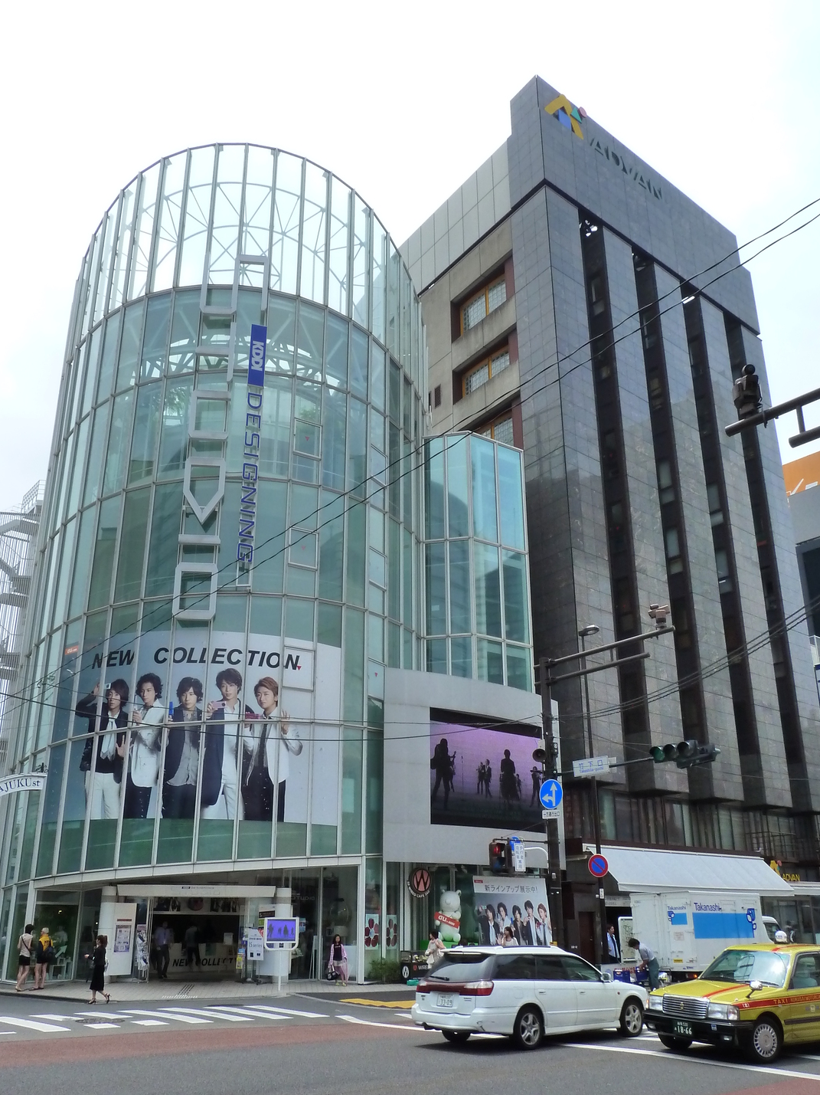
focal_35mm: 28
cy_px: 598
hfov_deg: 49.7
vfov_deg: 63.3
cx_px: 400
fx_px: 885
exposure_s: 1/400
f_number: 5.6
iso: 200
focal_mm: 4.1
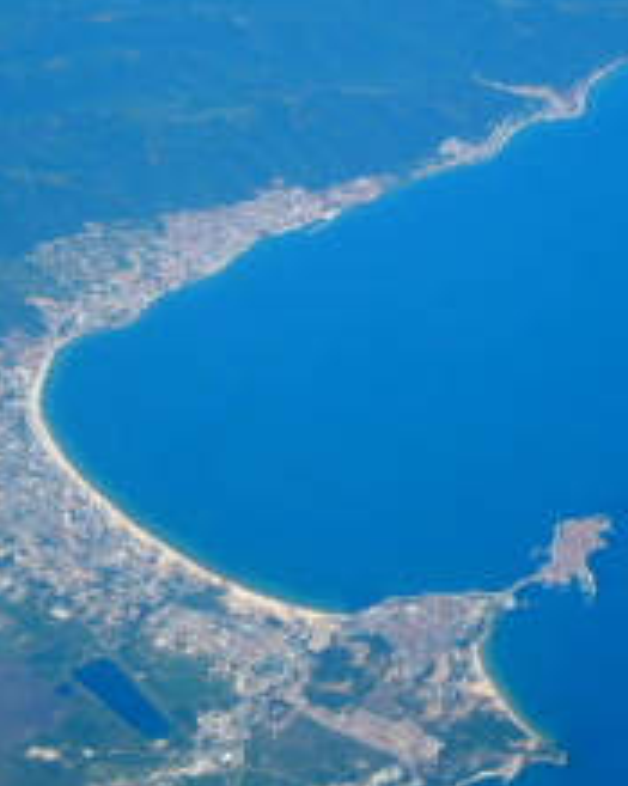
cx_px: 377
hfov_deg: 14.4
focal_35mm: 107
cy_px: 293
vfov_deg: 17.9
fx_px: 2488
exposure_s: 1/640
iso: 100
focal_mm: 8.7
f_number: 4
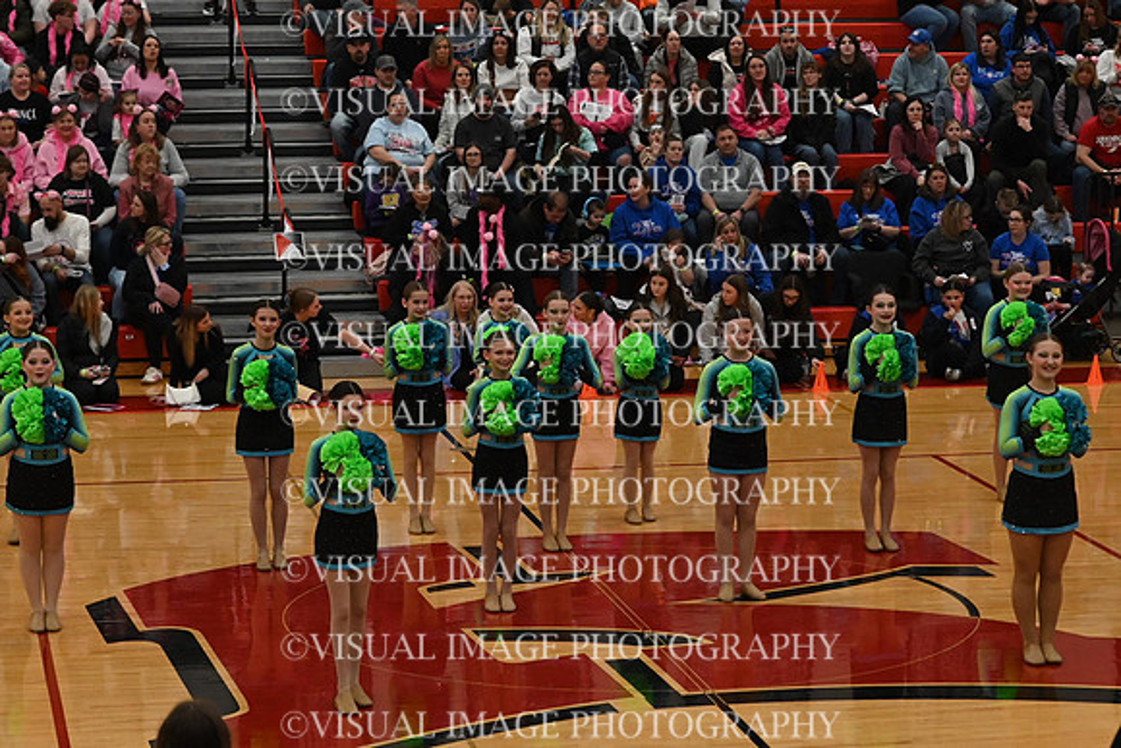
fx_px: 3270
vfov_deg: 13.0
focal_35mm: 105
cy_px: 374
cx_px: 560
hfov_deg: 19.5
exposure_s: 1/500
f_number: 4
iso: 5000
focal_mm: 70
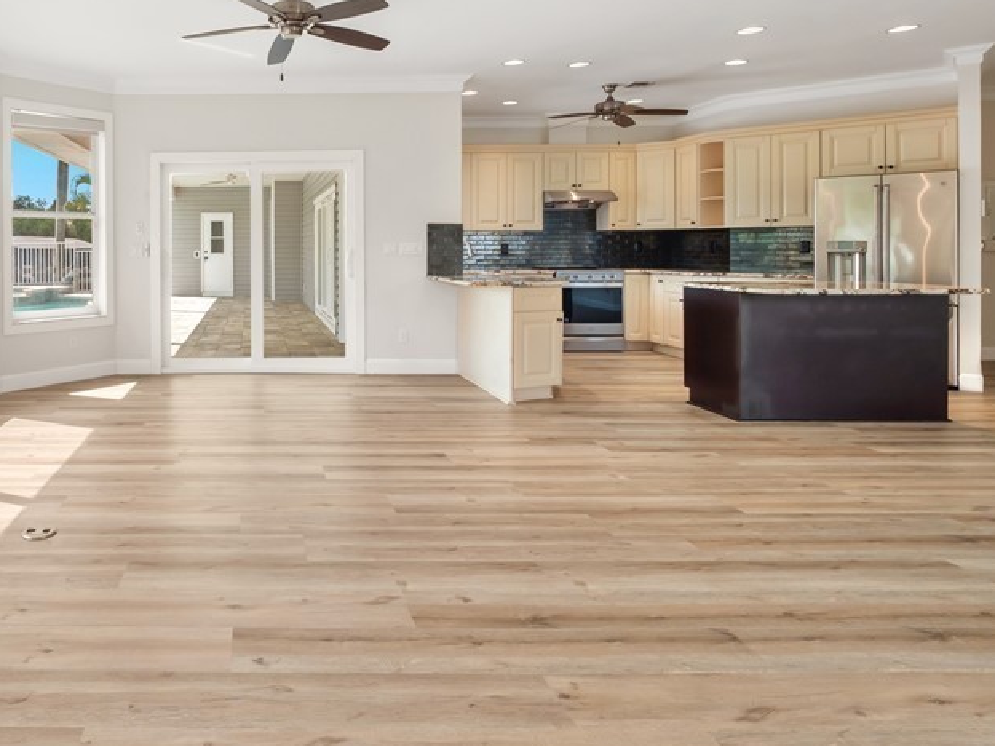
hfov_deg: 69.2
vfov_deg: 58.0
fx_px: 661
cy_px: 272
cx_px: 251
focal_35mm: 23
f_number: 7.1
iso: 200
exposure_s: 1/50
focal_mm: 7
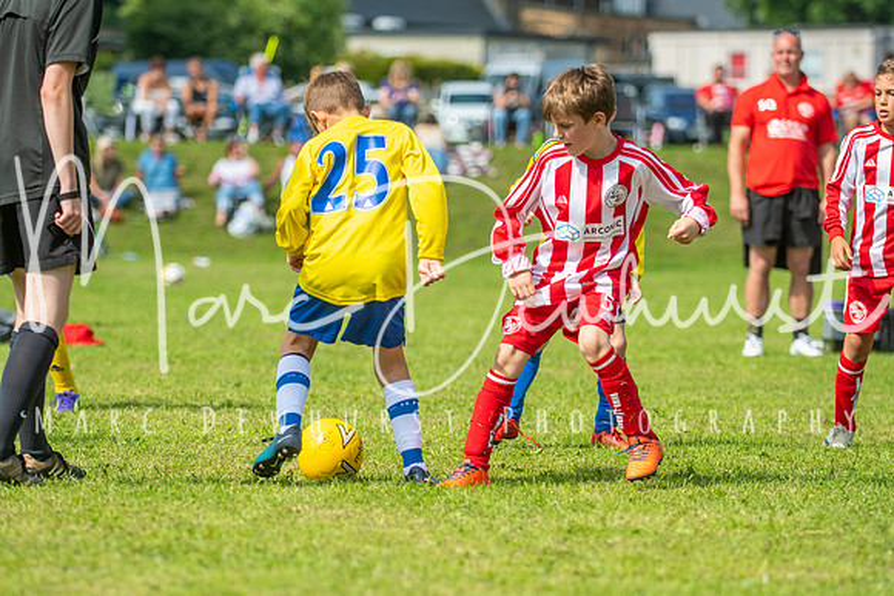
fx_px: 4471
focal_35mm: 180
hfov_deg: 11.4
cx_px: 447
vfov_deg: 7.6
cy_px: 298
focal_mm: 120
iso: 250
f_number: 3.2
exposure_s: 1/2500
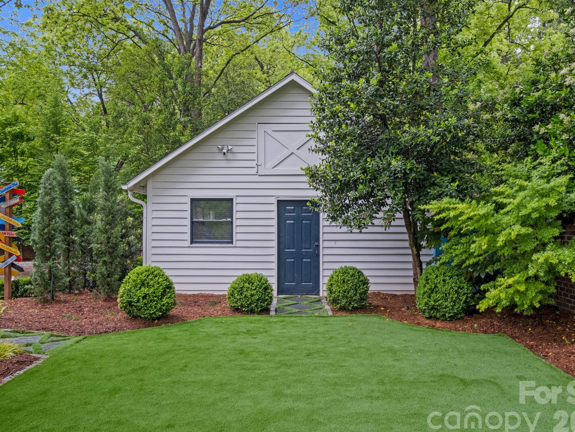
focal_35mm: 29
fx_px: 482
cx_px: 290
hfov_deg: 61.7
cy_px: 222
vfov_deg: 48.2
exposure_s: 1/10
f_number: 7.1
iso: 1000
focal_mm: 17.4
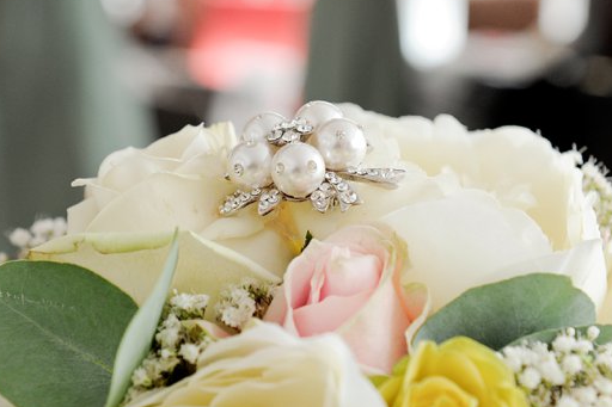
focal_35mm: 101
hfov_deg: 20.2
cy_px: 222
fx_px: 1716
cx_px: 281
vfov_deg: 13.5
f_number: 5
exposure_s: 1/320
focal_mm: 55
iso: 640
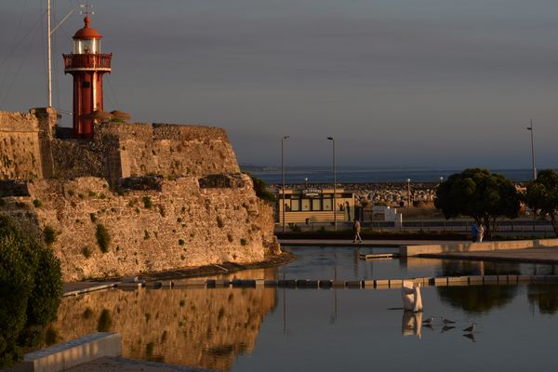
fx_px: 1627
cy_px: 186
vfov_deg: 13.0
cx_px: 279
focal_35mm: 105
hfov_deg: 19.5
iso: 200
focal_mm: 70
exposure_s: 1/500
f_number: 5.6
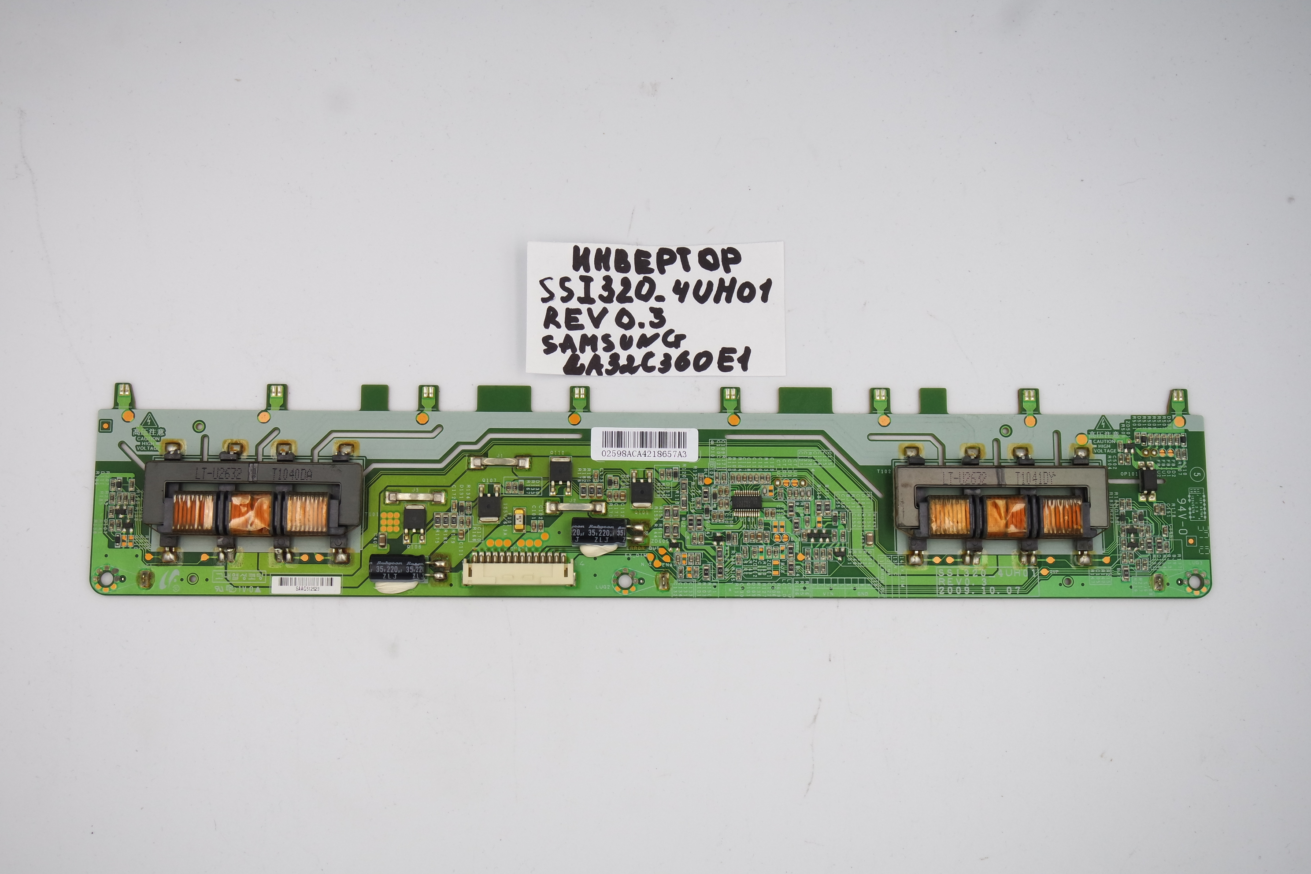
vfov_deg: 28.1
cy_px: 437
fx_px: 1748
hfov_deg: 41.1
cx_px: 656
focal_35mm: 48
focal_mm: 18
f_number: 5.6
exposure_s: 1/125
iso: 160
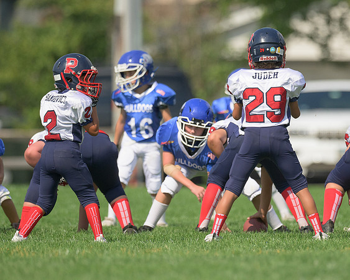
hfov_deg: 2.1
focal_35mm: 944
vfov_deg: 1.6
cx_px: 238
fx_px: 9771
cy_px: 126
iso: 500
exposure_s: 1/8000
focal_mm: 500
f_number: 4
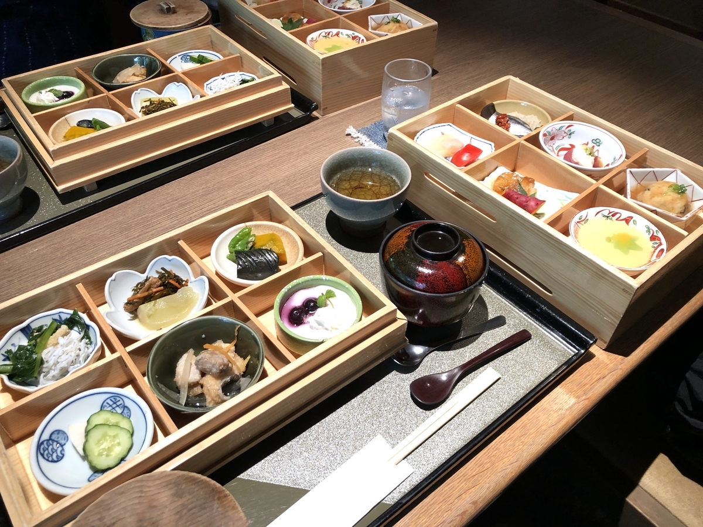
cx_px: 352
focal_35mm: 28
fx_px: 569
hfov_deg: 63.4
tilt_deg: -45.8
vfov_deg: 49.7
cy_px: 264
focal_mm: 4
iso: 40
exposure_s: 1/17
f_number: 1.8
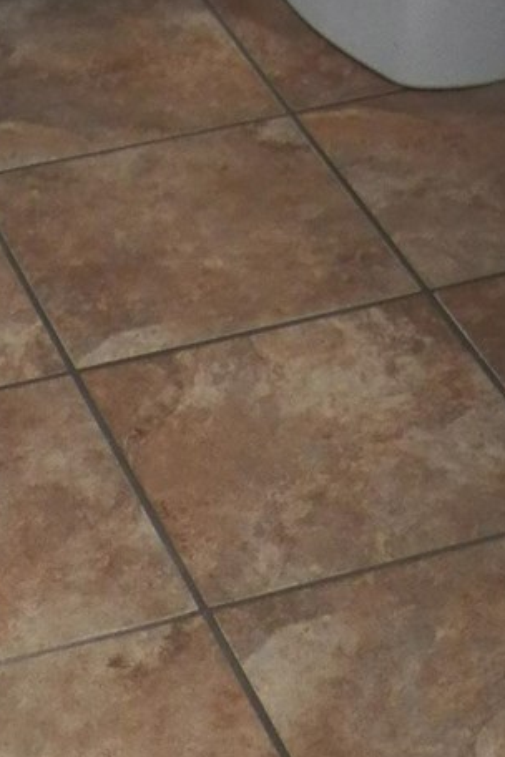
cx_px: 194
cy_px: -1016
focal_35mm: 147
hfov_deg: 9.3
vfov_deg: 11.6
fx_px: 3093
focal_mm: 4.9
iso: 125
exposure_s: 1/80
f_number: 2.8
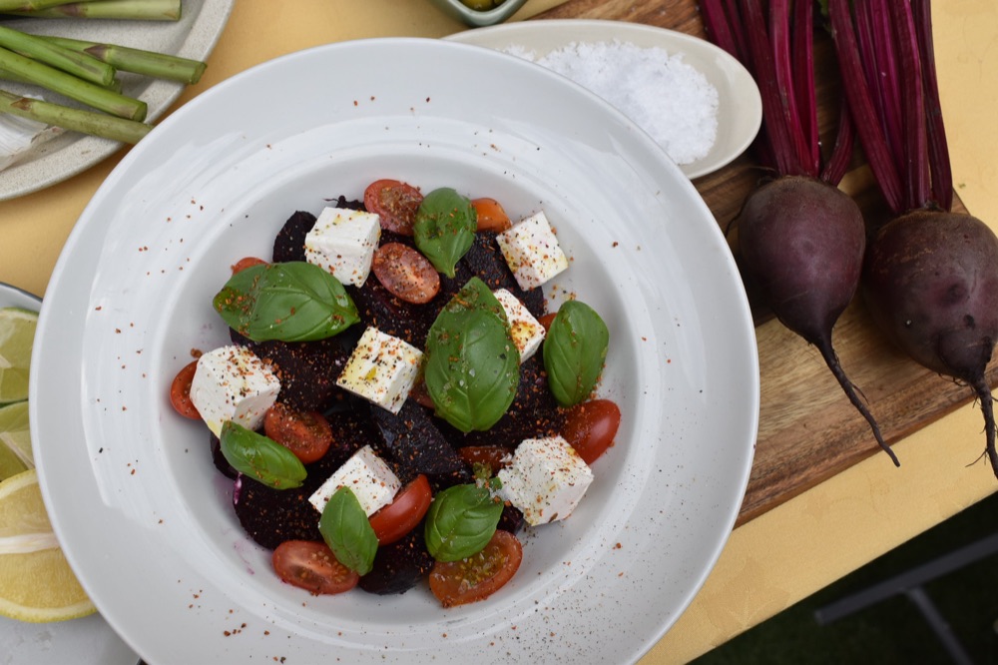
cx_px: 499
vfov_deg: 35.5
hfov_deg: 51.3
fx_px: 1039
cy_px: 332
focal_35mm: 38
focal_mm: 25
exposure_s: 1/250
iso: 220
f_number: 8
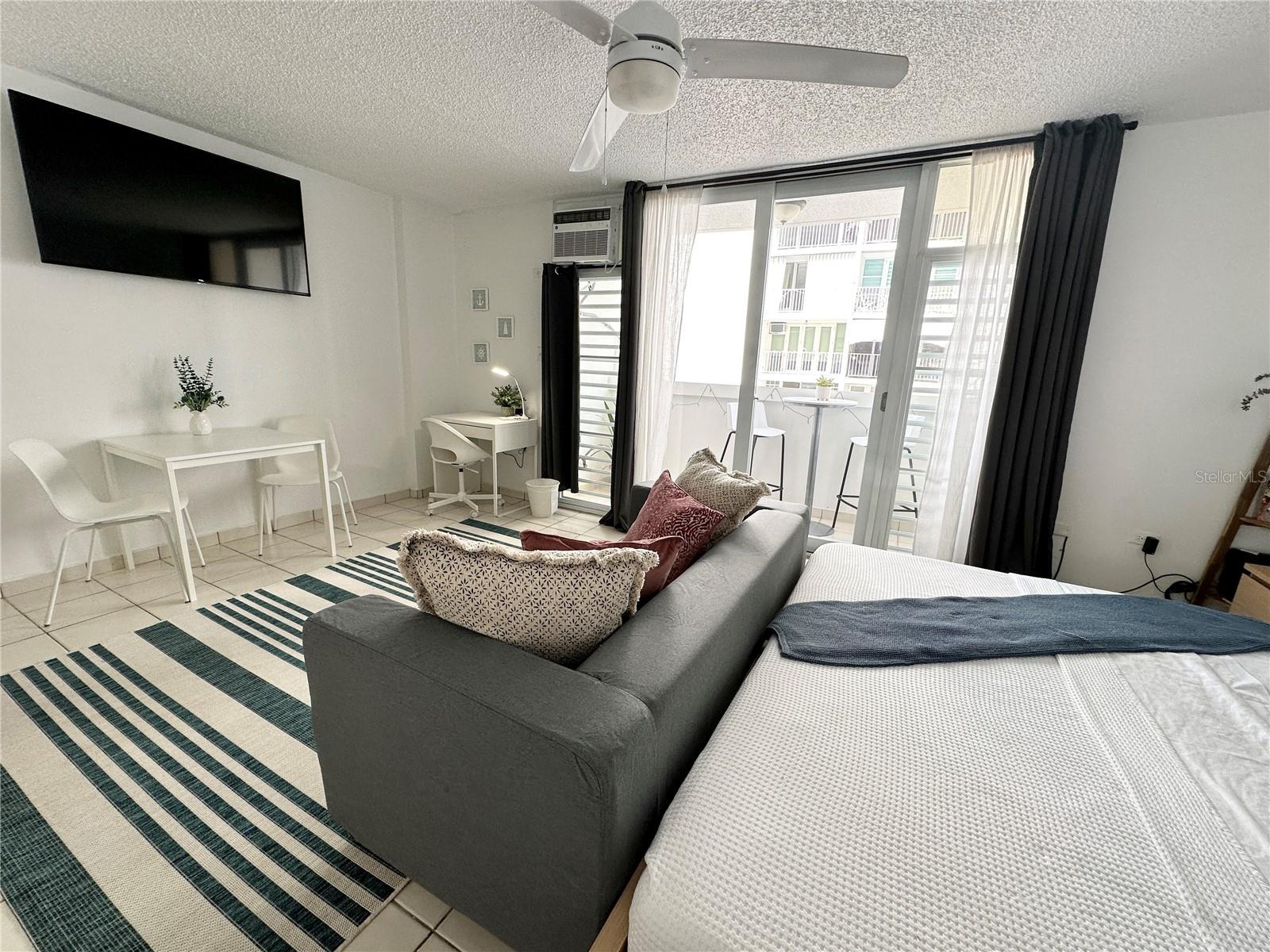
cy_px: 476
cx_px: 635
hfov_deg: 102.1
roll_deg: -2.9
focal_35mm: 14
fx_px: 514
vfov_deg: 85.7
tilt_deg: -13.4
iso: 50
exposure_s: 1/99
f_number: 2.2
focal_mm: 2.22
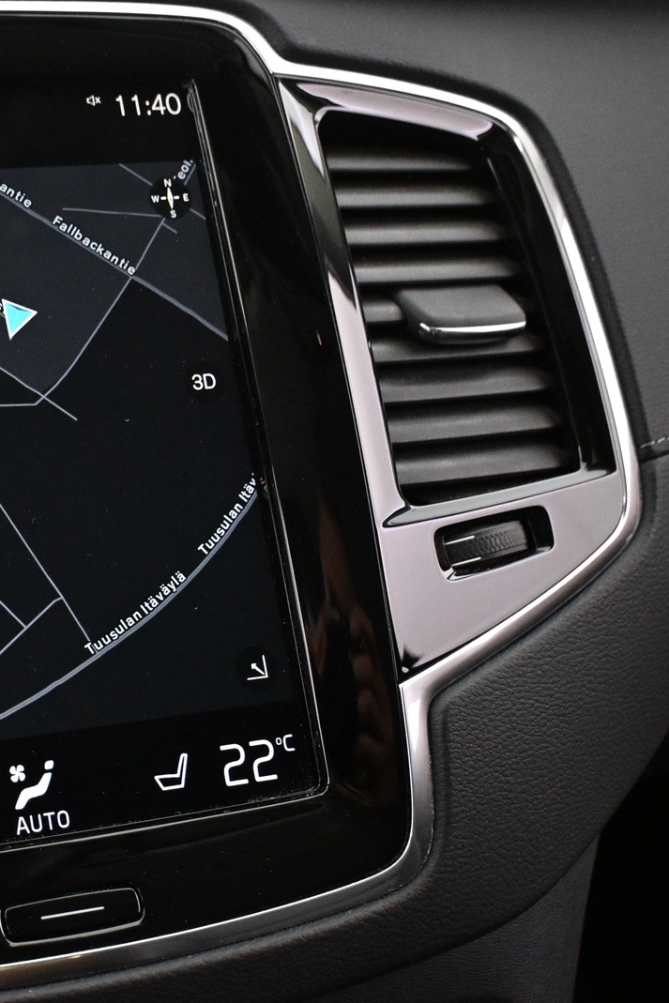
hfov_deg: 24.9
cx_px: -86
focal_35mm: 50
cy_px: 497
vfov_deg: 39.6
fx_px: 1393
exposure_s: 1/40
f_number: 4
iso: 4000
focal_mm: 22
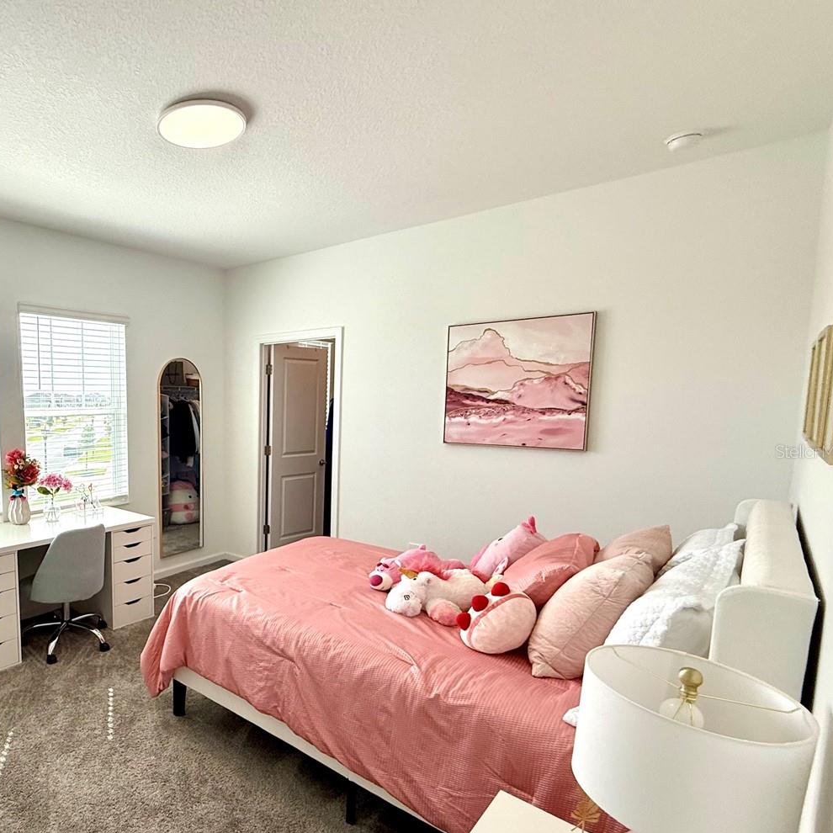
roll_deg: +0.9
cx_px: 182
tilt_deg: -4.2
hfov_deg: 68.6
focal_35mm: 20
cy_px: 451
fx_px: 545
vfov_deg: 74.7
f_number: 2.2
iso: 64
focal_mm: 2.22
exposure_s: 1/289
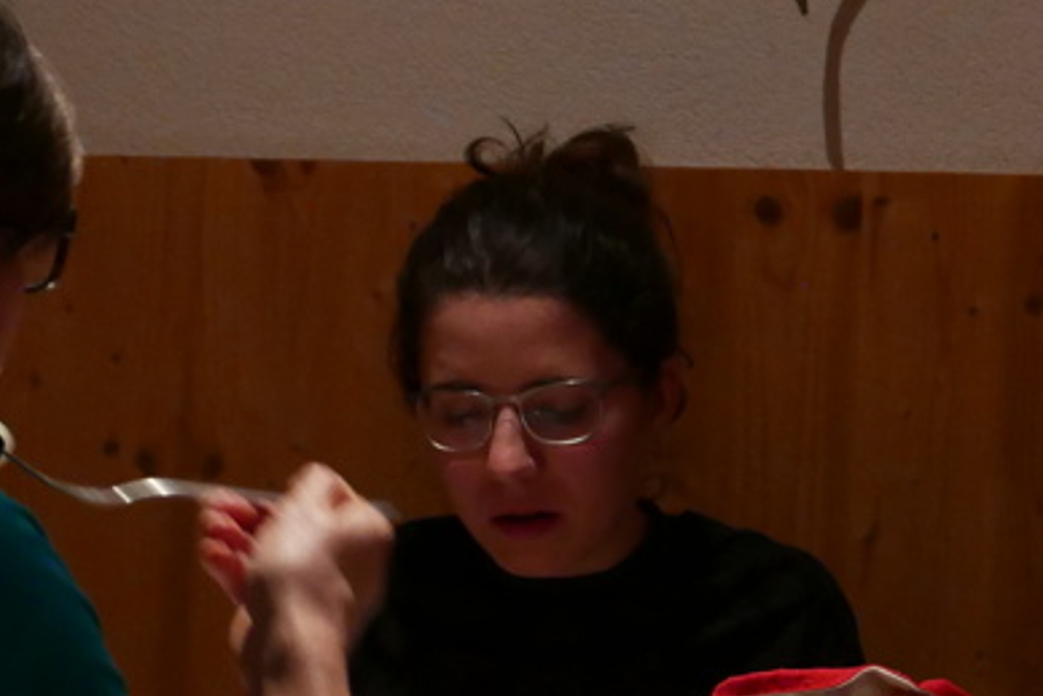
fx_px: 5188
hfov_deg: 11.4
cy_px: 734
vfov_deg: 7.6
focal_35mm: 179
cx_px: 238
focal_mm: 26.3
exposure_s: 1/50
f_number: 2.8
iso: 1600
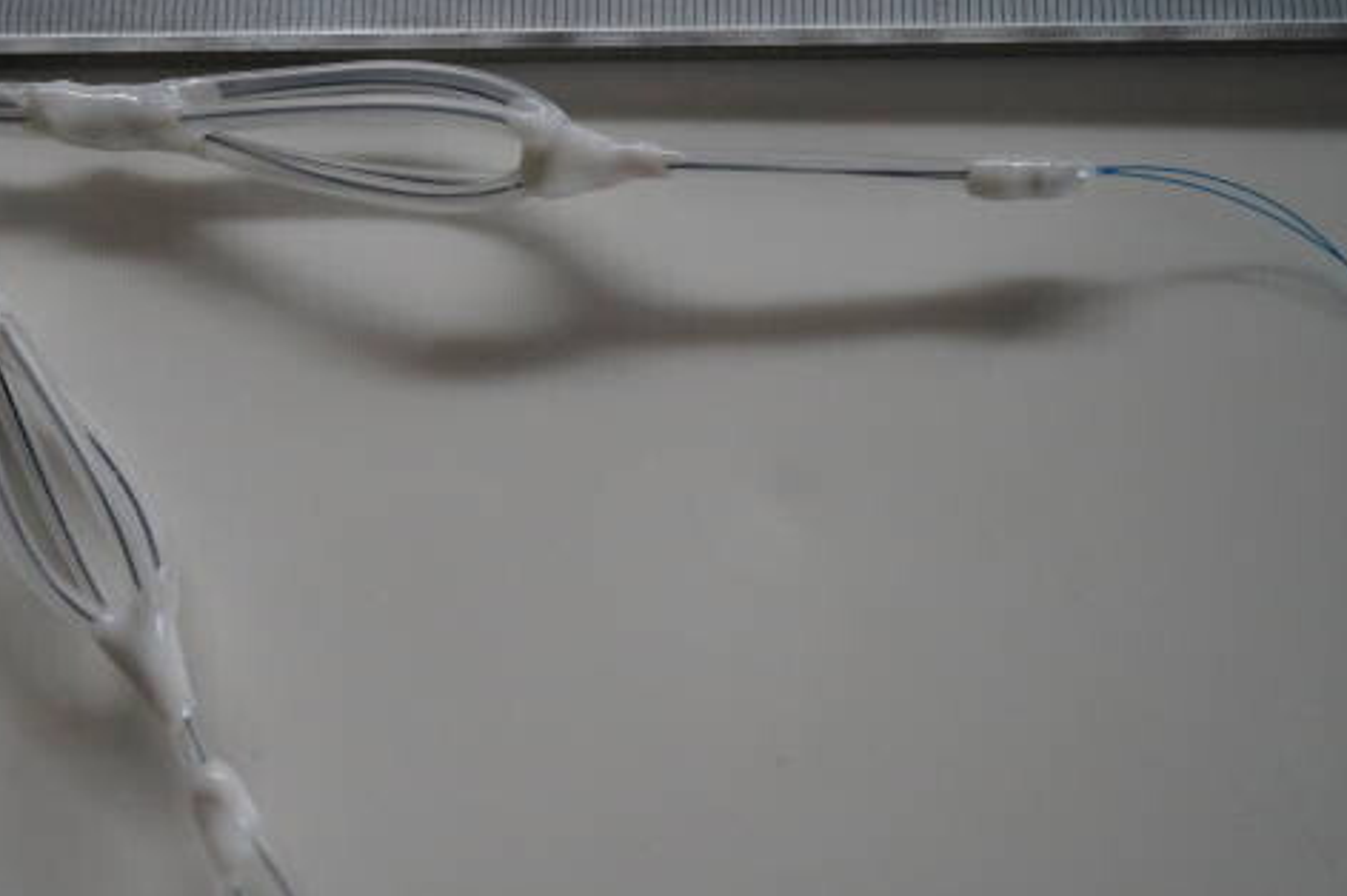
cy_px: 438
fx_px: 2281
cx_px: 479
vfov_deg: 22.2
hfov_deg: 32.7
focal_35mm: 61
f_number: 4
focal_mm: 30
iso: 2500
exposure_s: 1/60
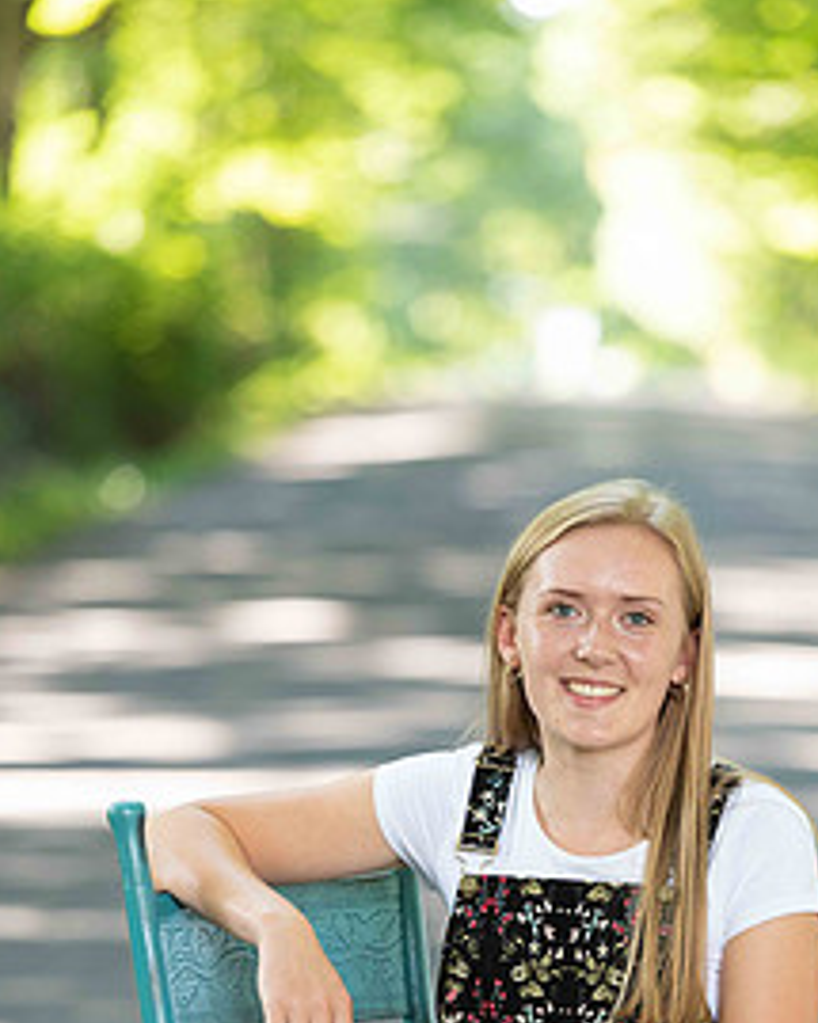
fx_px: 8569
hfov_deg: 5.5
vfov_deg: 6.8
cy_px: 852
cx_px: 529
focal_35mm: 283
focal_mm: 180
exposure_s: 1/200
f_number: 3.5
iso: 640
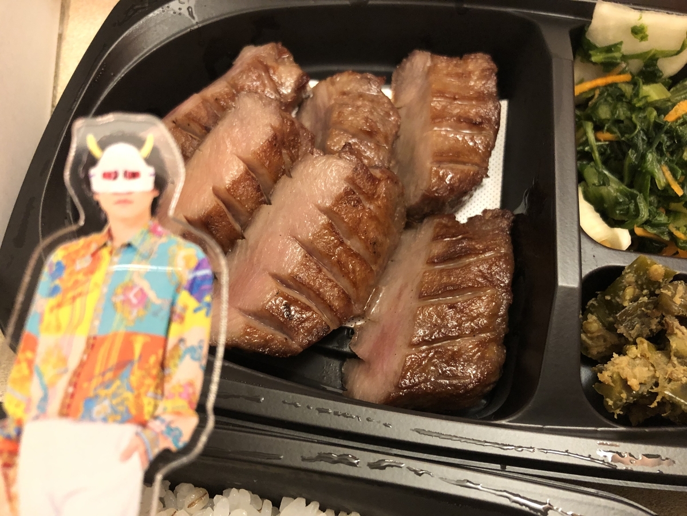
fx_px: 556
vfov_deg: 49.7
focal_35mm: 28
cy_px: 258
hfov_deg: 63.4
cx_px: 344
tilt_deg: -62.1
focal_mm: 3.99
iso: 100
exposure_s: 1/8
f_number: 1.8
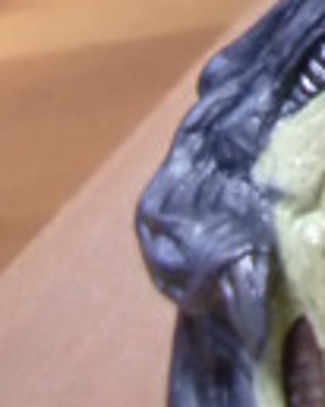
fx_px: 2107
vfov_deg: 9.8
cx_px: 732
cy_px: -562
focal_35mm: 175
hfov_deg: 8.2
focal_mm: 6.3
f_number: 2.8
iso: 400
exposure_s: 1/15
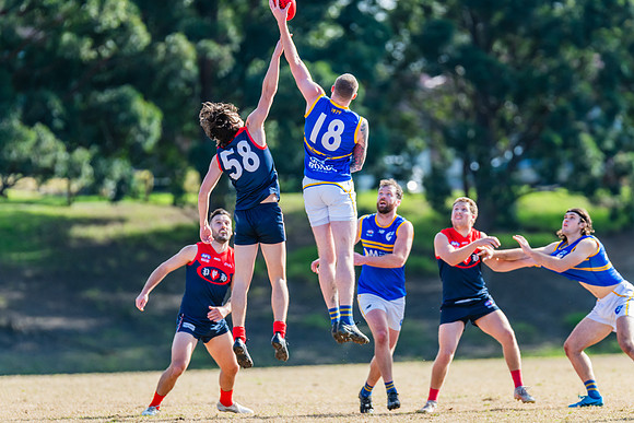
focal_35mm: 323
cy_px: 211
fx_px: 5698
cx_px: 309
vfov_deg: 4.3
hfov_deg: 6.4
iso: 640
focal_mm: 310
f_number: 4.5
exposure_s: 1/1600
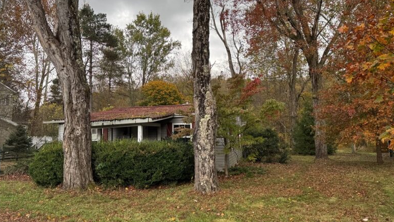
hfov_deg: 69.9
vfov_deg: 42.8
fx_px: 282
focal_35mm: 27
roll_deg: +0.9
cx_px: 197
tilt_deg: +5.8
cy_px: 97
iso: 80
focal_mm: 6.76
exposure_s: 1/439
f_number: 1.78
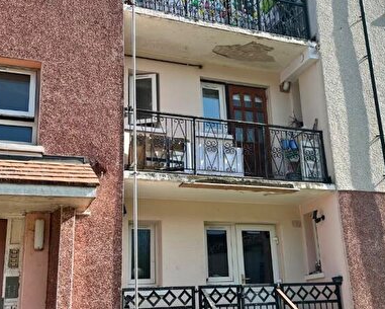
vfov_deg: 34.9
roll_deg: +3.6
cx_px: 217
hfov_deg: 42.8
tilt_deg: +16.6
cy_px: 163
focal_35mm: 43
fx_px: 490
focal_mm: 6.86
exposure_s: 1/2155
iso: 80
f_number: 1.78
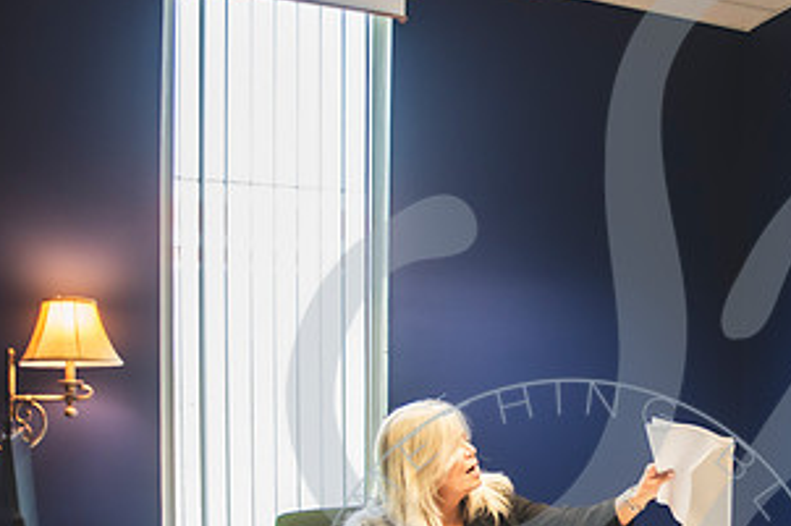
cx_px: 710
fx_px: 1032
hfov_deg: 39.0
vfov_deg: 28.0
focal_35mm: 47
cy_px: 428
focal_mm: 24
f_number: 2.8
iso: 800
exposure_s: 1/200
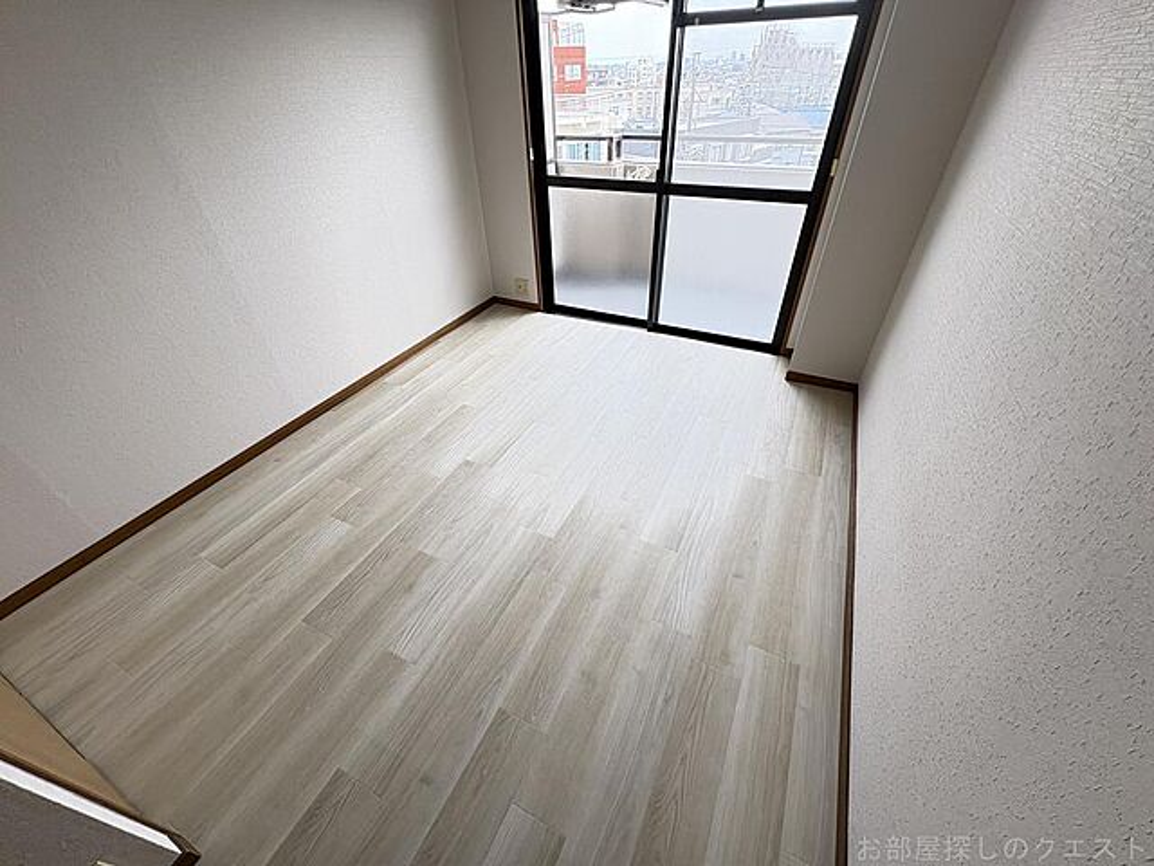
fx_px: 467
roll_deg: +2.6
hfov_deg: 102.1
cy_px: 433
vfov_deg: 85.7
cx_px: 577
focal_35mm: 14
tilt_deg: -37.1
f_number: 2.2
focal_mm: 2.22
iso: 100
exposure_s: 1/120
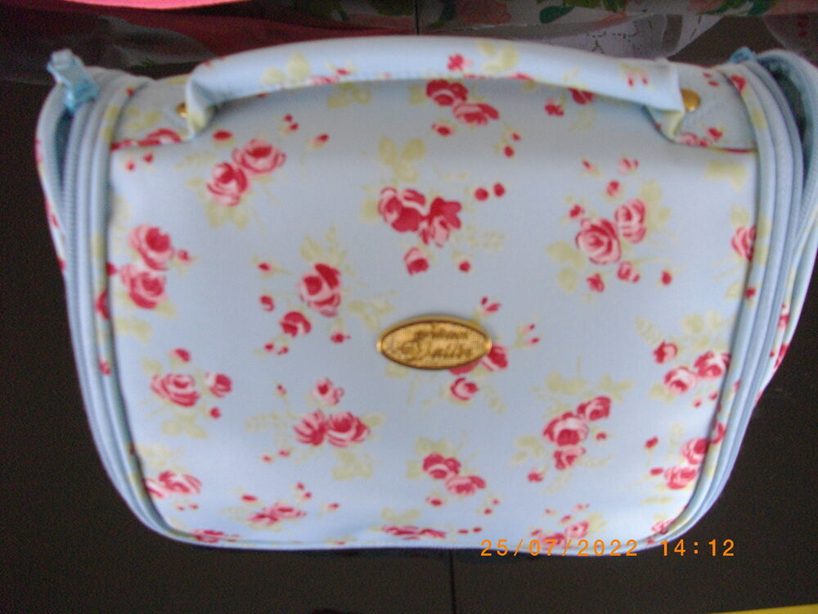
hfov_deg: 56.8
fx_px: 756
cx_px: 409
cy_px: 307
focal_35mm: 32
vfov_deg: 44.2
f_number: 2.9
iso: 315
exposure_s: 1/50
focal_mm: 5.7
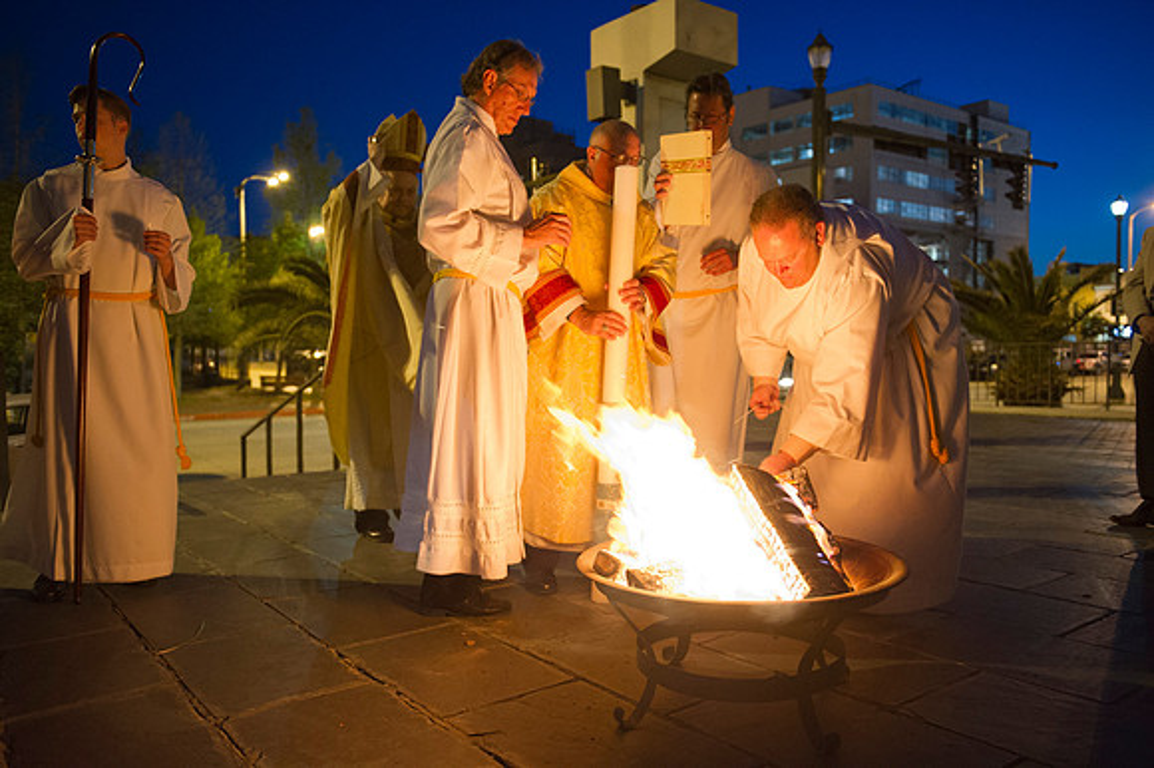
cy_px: 384
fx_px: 897
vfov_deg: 46.4
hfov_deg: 65.5
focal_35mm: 28
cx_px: 577
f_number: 2.8
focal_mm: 28
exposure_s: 1/60
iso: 3200
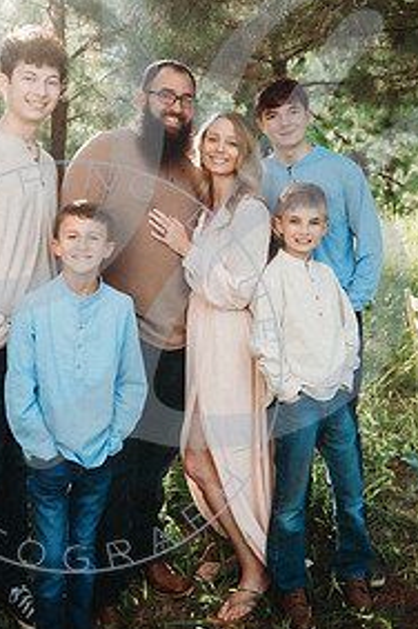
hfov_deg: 31.1
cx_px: 176
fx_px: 751
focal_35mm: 43
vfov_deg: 44.6
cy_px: 198
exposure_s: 1/200
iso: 80
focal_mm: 27
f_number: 2.8
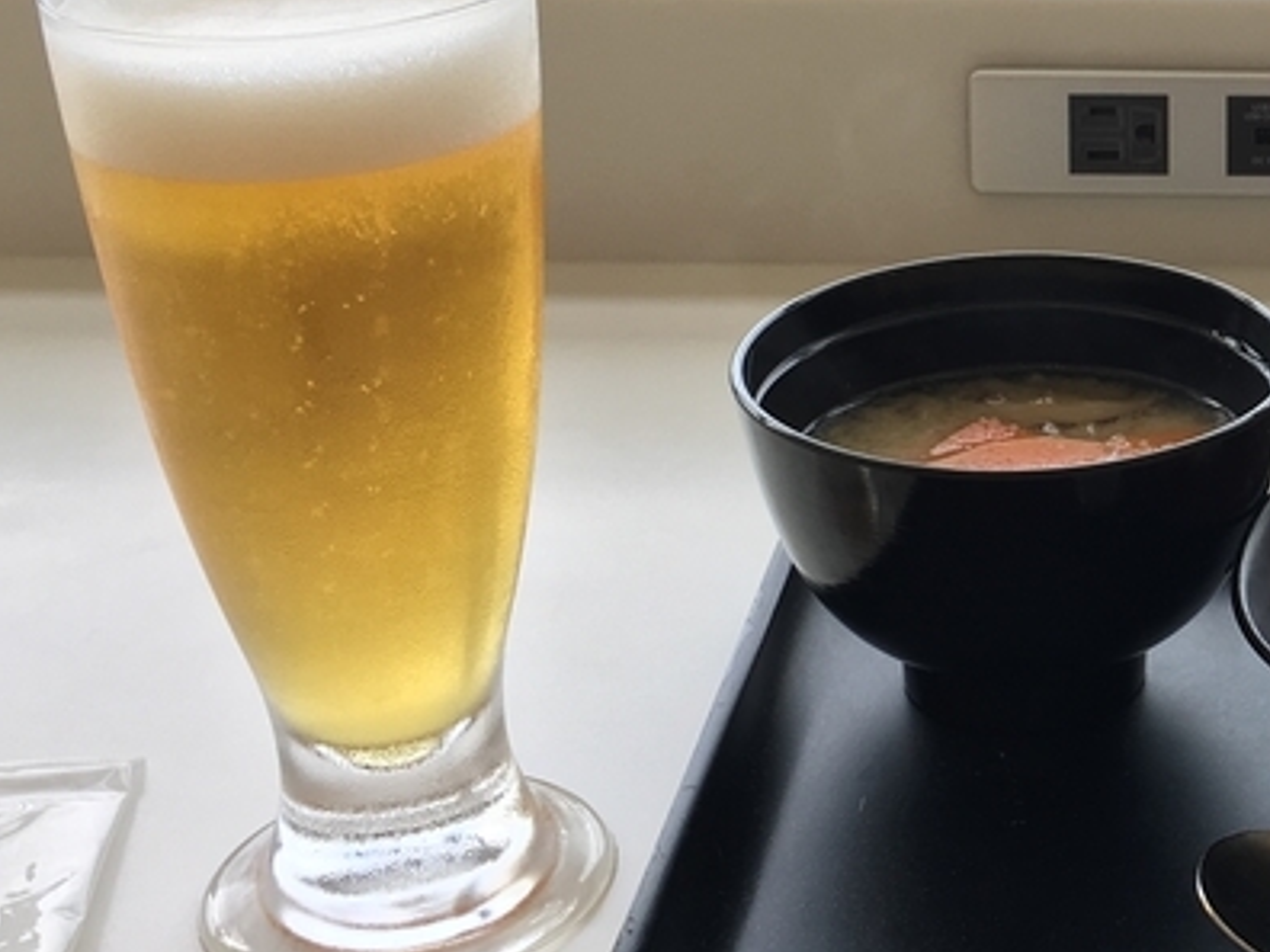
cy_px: 311
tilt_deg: -21.6
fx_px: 2752
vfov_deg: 19.6
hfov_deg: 24.1
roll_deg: -1.9
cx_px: 1427
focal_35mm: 75
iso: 25
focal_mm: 4.15
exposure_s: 1/124
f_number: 2.2
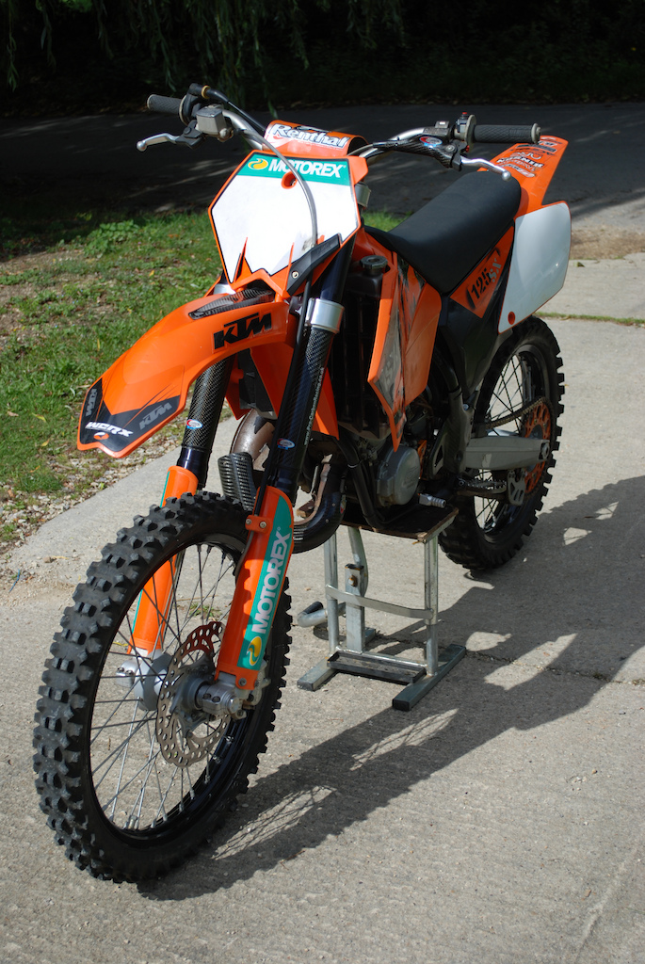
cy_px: 482
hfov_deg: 25.1
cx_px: 322
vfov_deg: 36.8
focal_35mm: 54
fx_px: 1448
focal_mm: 36
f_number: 5.3
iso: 100
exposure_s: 1/800
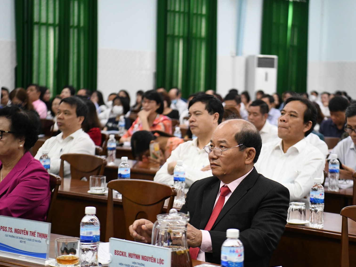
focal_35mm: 89
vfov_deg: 16.6
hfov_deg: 22.0
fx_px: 915
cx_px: 224
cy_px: 149
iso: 2500
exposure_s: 1/200
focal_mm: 70
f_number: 2.8
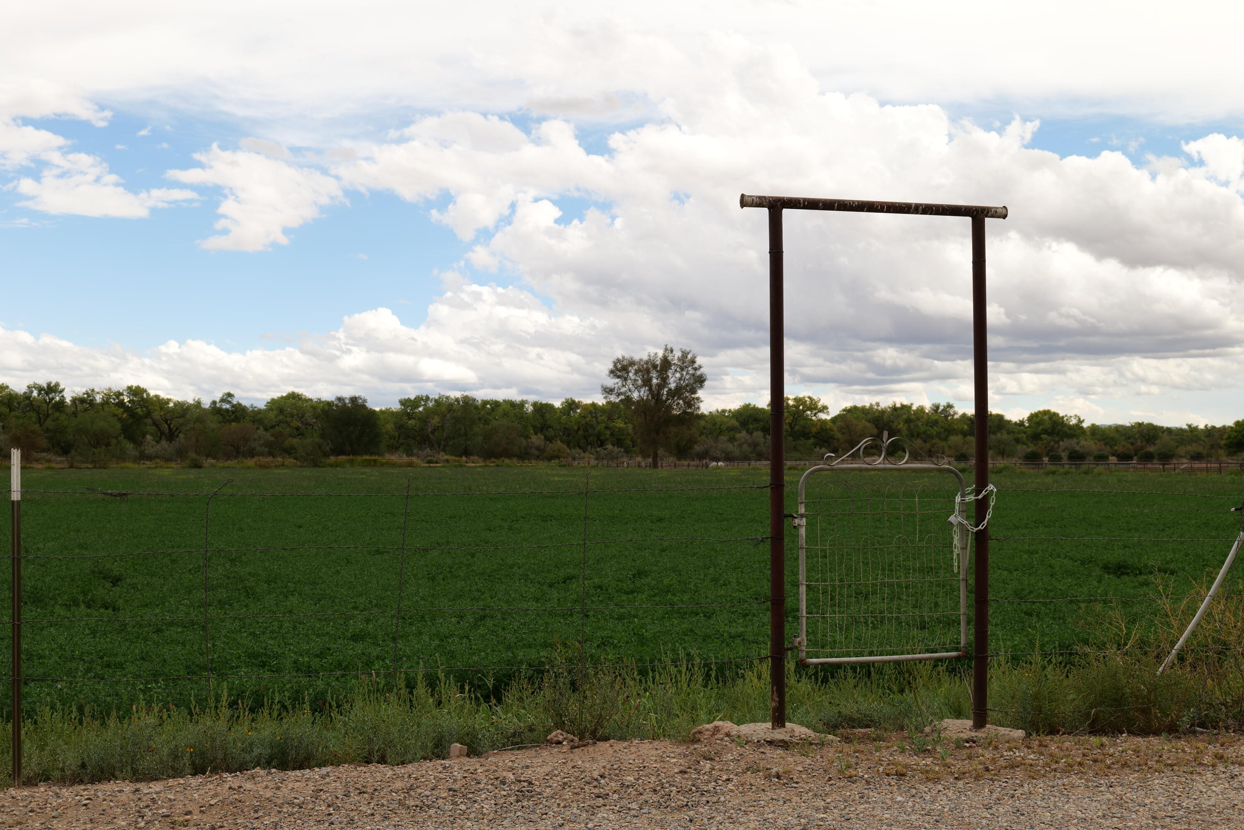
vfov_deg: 33.4
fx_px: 1382
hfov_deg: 48.5
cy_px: 415
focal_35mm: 40
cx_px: 622
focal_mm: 40
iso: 100
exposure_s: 1/160
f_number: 8
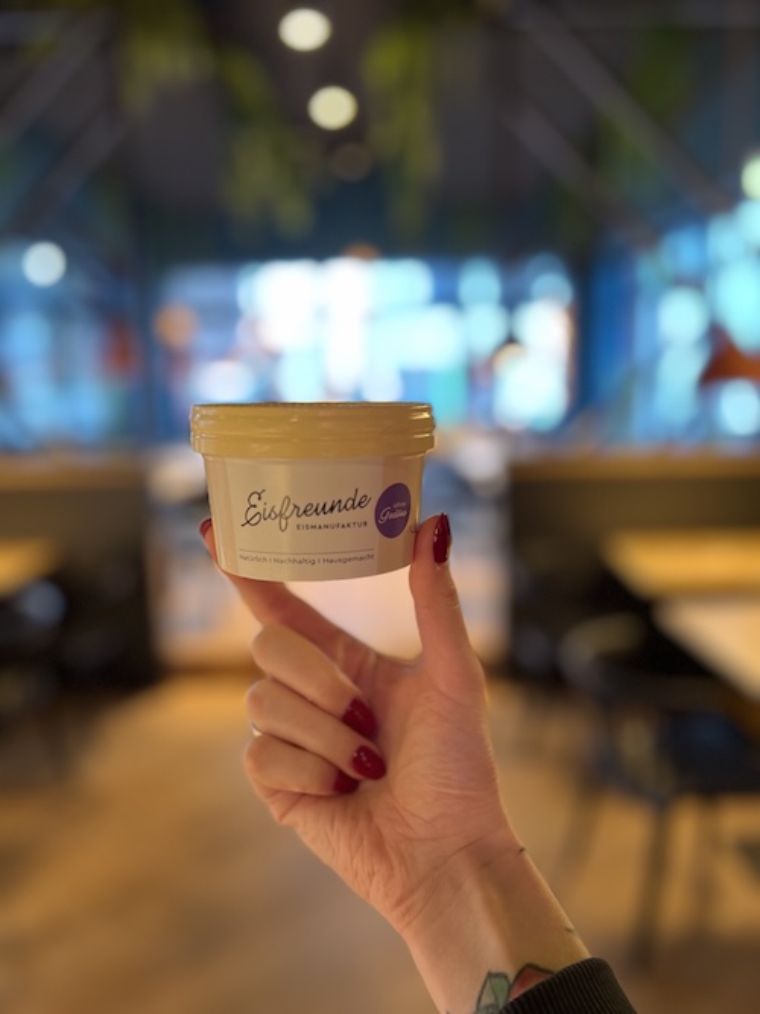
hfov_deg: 53.0
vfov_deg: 67.3
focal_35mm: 26
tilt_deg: -9.6
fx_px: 761
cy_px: 507
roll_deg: +1.5
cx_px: 380
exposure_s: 1/50
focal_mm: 5.7
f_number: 1.5
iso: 200
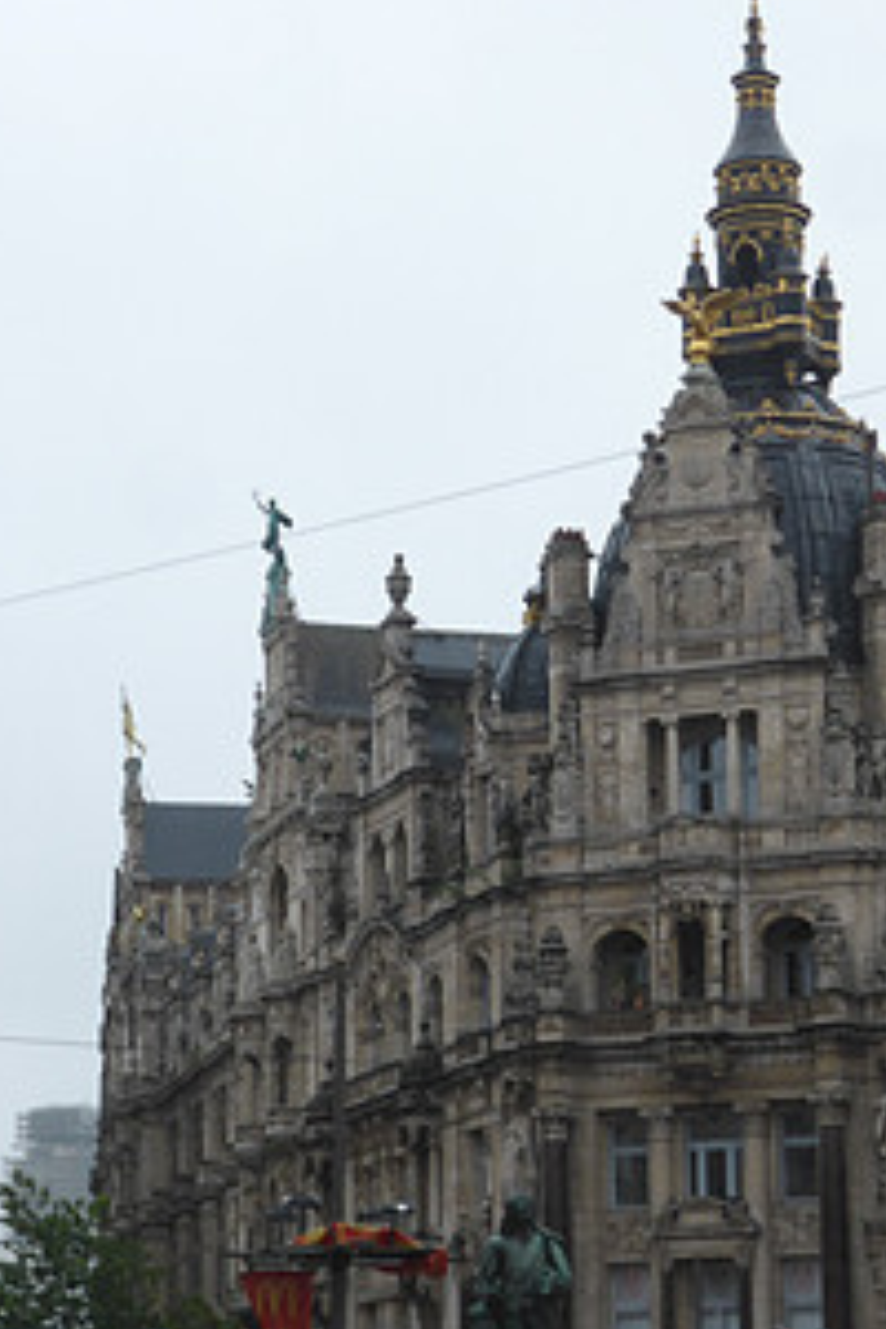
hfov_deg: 11.7
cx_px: 574
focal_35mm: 117
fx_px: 4319
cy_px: 944
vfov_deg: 17.4
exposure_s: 1/60
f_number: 5
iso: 125
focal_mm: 13.3
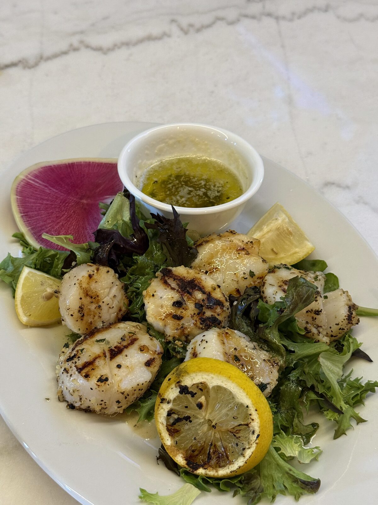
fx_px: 699
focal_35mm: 48
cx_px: 189
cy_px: 252
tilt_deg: -46.9
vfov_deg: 39.7
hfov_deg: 30.3
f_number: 1.78
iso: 200
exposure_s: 1/60
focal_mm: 6.76
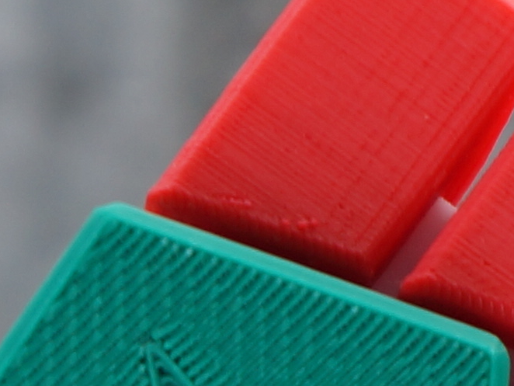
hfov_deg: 3.4
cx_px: 438
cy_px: 1039
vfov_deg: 2.5
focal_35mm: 588
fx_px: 8728
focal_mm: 55
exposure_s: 1/160
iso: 200
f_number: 5.6
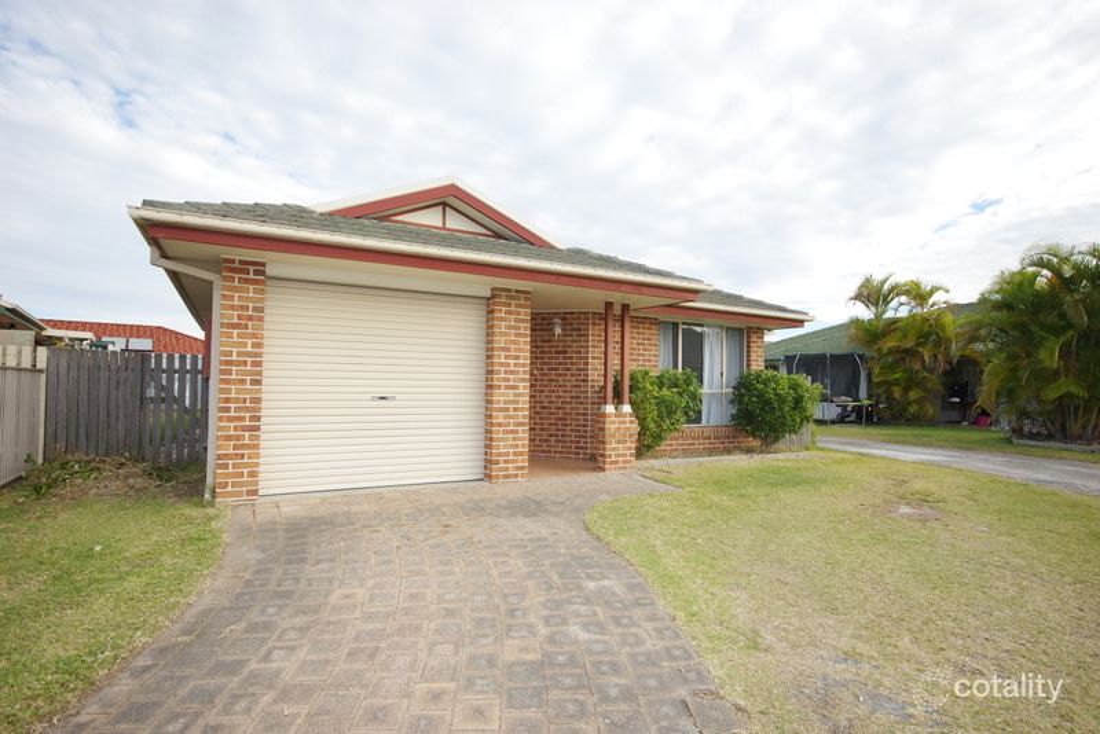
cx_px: 550
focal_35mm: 19
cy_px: 367
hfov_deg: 86.9
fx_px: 581
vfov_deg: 64.6
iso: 200
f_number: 5.6
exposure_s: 1/180
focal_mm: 13
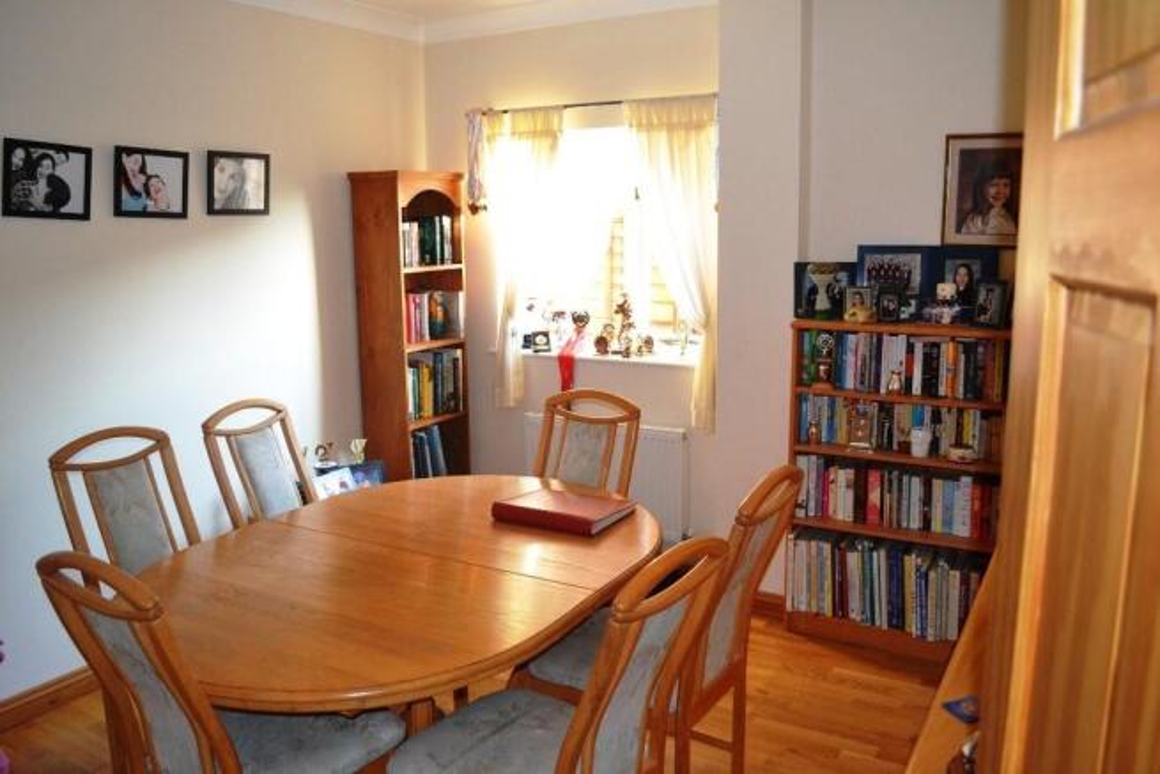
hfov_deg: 67.4
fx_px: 870
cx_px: 580
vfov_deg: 48.0
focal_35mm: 27
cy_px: 387
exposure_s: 1/60
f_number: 3.5
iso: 1250
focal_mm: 18
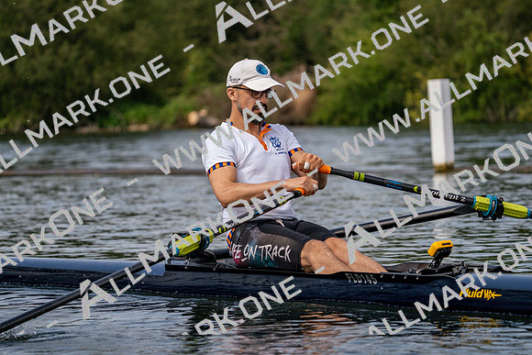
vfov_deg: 6.9
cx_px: 266
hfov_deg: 10.3
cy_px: 178
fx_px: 2956
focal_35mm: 200
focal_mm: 200
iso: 320
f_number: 5.6
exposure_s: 1/1600
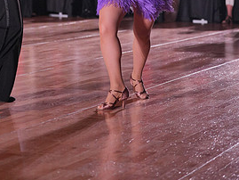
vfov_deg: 10.1
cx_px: 76
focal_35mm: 145
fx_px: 1002
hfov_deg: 13.6
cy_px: -40
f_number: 2.8
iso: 2000
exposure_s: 1/800
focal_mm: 70
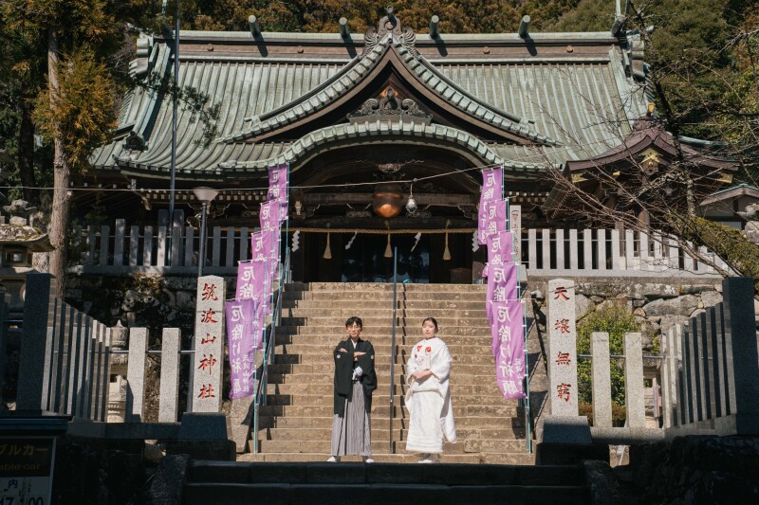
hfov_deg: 31.9
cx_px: 380
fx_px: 1328
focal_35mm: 63
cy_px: 252
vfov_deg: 21.6
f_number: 6.3
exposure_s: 1/1600
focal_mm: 63
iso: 320
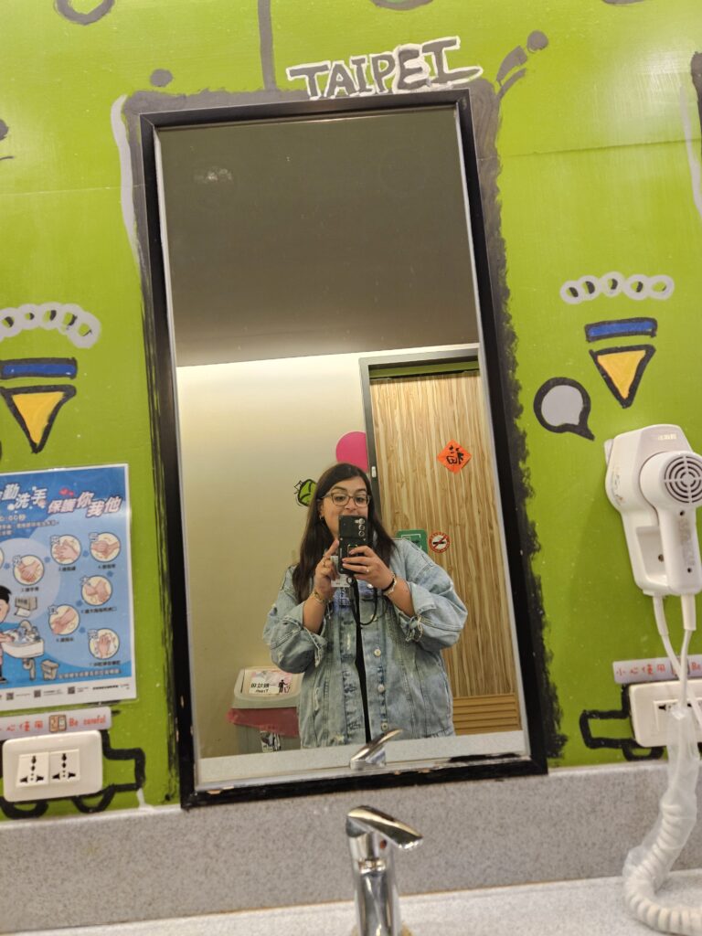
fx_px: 622
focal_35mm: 23
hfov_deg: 58.9
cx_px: 351
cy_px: 468
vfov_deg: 73.9
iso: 640
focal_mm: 5.4
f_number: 1.8
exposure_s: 1/60
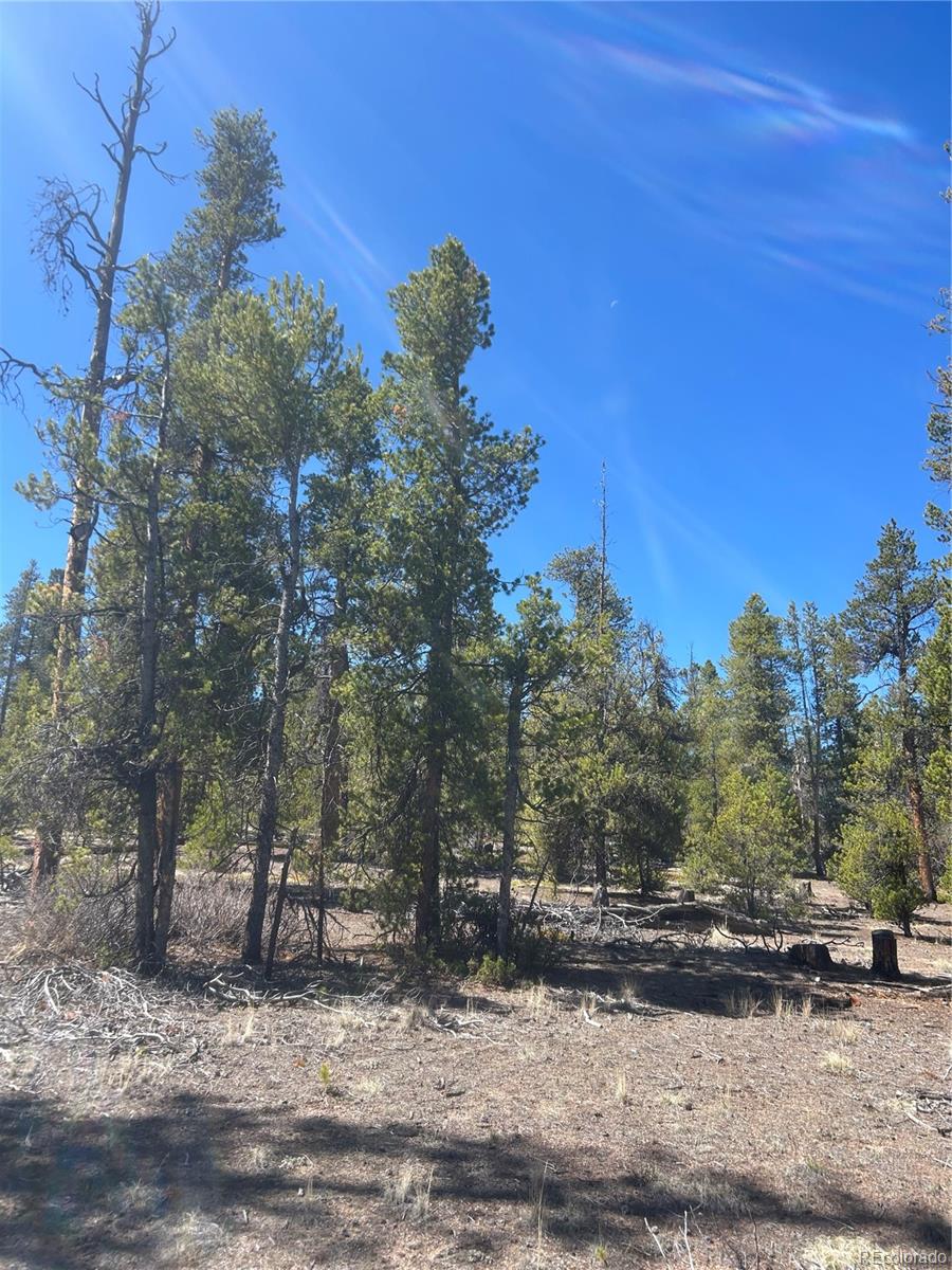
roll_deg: -1.8
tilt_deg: +16.6
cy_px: 635
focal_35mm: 26
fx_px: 953
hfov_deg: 53.1
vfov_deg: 67.3
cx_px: 476
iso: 50
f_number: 1.5
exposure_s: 1/1808
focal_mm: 5.7
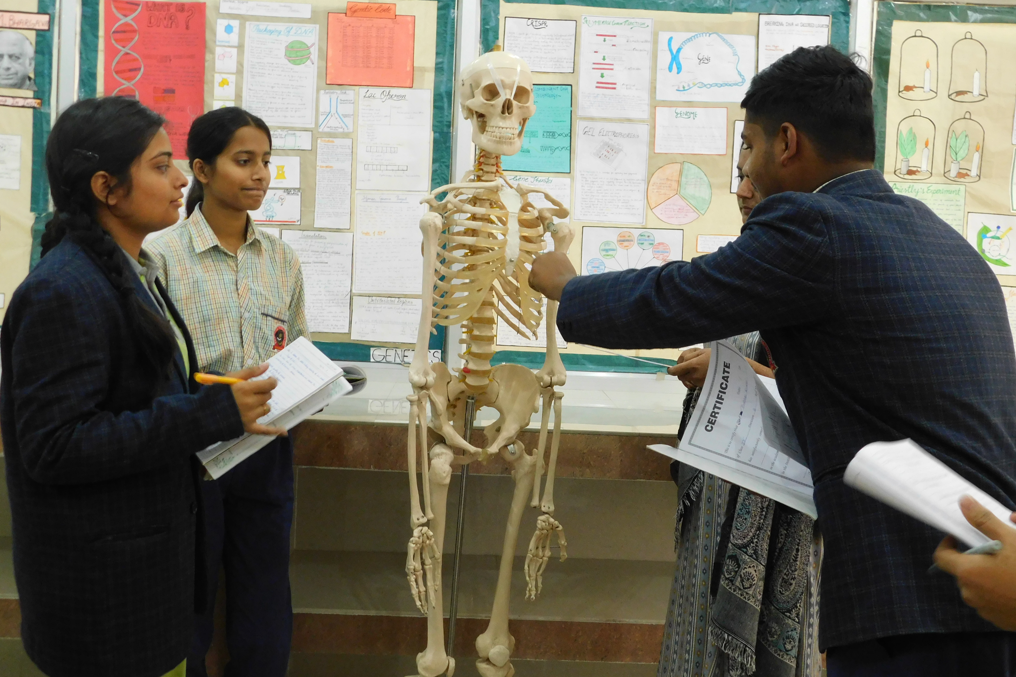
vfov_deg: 30.5
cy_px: 286
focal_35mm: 44
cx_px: 496
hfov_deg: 44.5
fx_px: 1242
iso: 400
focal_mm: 7.1
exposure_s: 1/15
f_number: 3.6
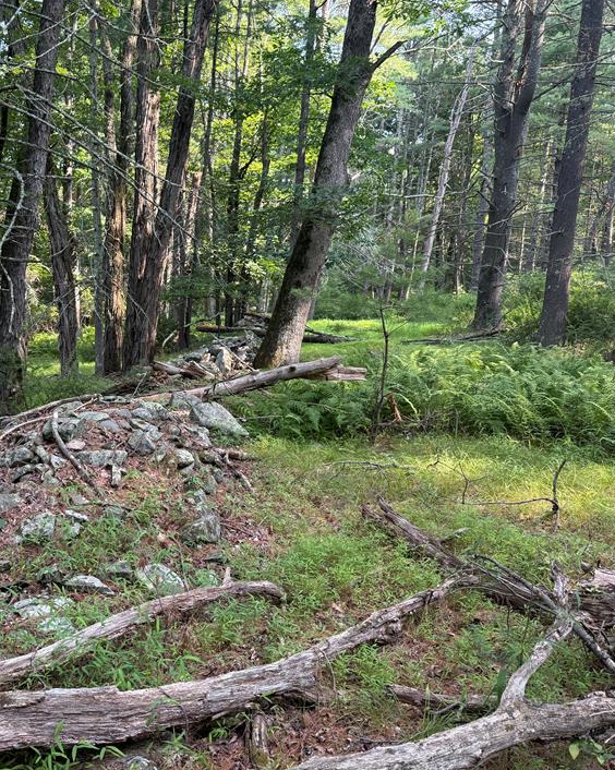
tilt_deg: -5.6
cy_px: 370
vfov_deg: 52.9
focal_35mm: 34
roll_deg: -2.6
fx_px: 774
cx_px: 140
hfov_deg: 41.8
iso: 100
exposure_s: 1/189
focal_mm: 6.76
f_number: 1.78
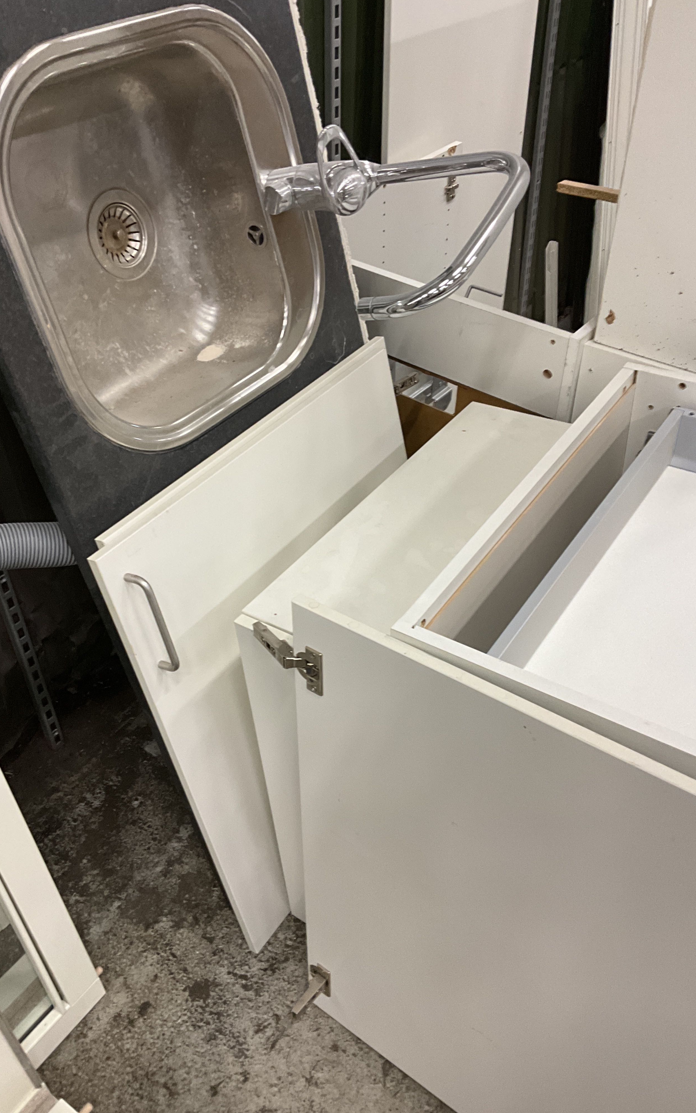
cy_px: 558
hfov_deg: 40.6
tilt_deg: -41.7
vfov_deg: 61.2
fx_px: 941
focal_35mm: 31
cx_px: 325
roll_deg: -1.7
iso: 100
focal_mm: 3
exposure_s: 1/60
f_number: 1.8
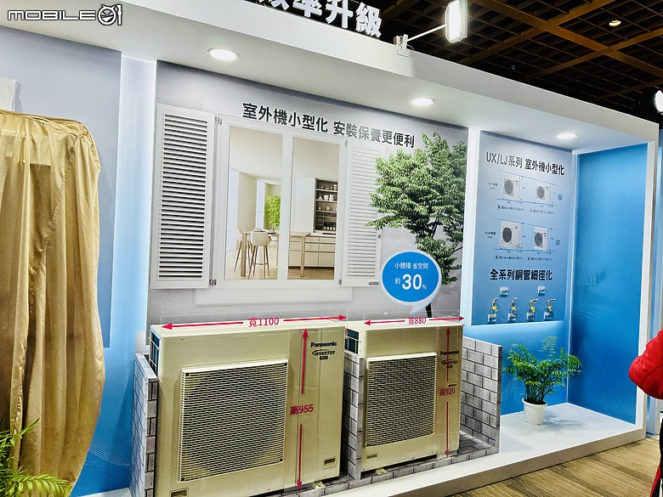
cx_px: 332
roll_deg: -2.4
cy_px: 248
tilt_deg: +0.1
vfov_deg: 56.8
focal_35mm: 24
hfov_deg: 71.6
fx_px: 460
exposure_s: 1/170
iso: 64
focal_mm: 6.86
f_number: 1.78
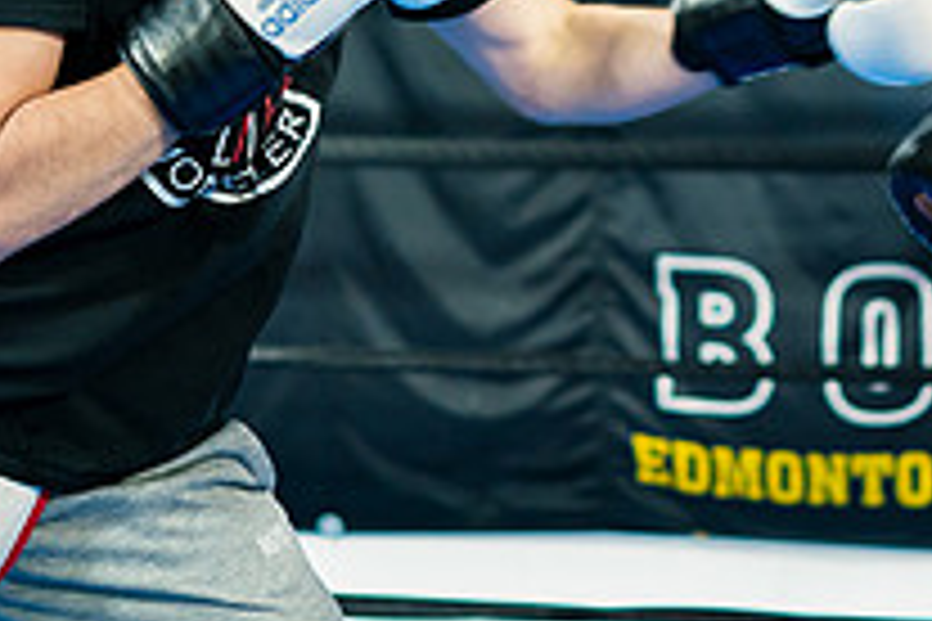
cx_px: 725
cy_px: 20
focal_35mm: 140
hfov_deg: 14.6
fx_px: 3624
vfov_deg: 9.7
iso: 2000
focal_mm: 50
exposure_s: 1/400
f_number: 1.8
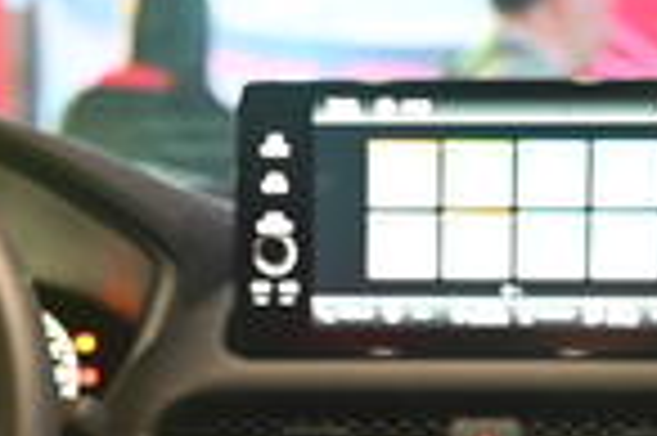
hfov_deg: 19.8
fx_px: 1878
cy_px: 726
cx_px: 364
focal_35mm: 103
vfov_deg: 12.4
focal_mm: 30
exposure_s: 1/60
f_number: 2.8
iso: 5600
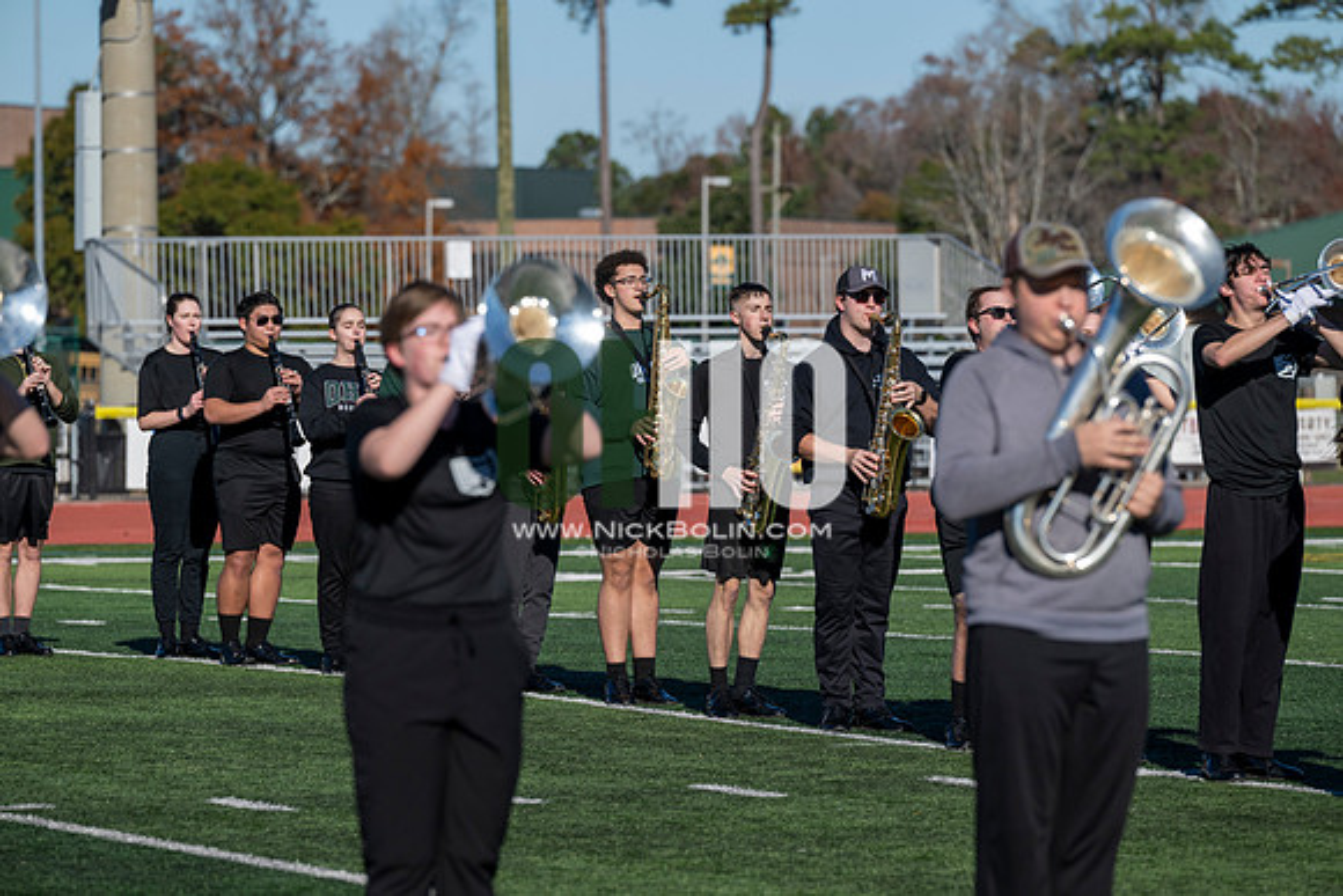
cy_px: 448
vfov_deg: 6.9
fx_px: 7463
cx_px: 672
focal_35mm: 200
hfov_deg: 10.3
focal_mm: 200
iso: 200
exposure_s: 1/2000
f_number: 5
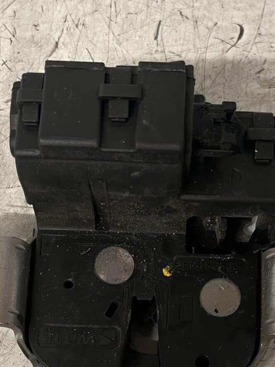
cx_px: 166
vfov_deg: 30.7
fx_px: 635
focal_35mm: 60
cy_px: 333
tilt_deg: -71.5
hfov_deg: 24.4
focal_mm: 5.1
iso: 160
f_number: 1.6
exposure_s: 1/50
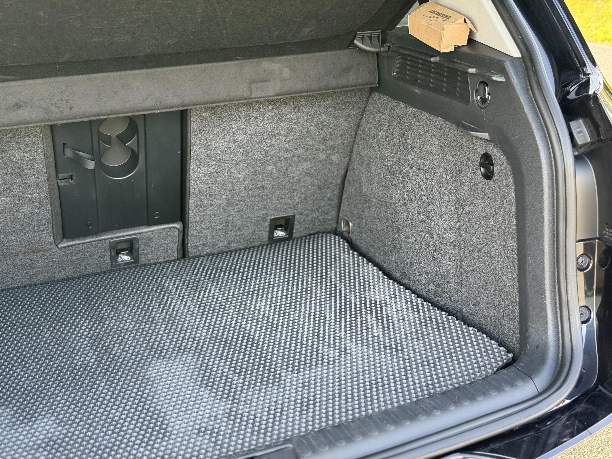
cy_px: 230
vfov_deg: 30.3
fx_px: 849
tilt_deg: -19.6
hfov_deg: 39.7
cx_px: 306
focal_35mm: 48
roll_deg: +3.7
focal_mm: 6.76
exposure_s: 1/172
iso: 100
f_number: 1.78
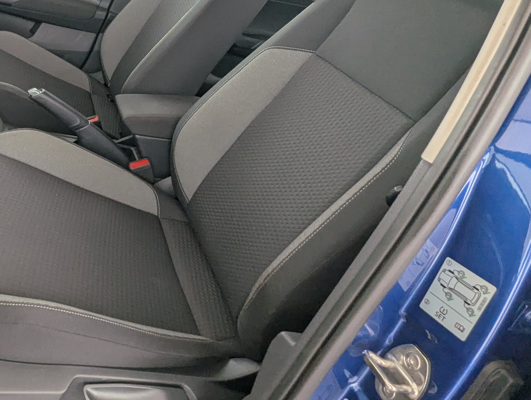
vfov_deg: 44.4
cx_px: 117
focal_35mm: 31
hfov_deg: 54.8
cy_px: 112
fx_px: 476
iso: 64
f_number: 2.2
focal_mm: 2.35
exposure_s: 1/65.5
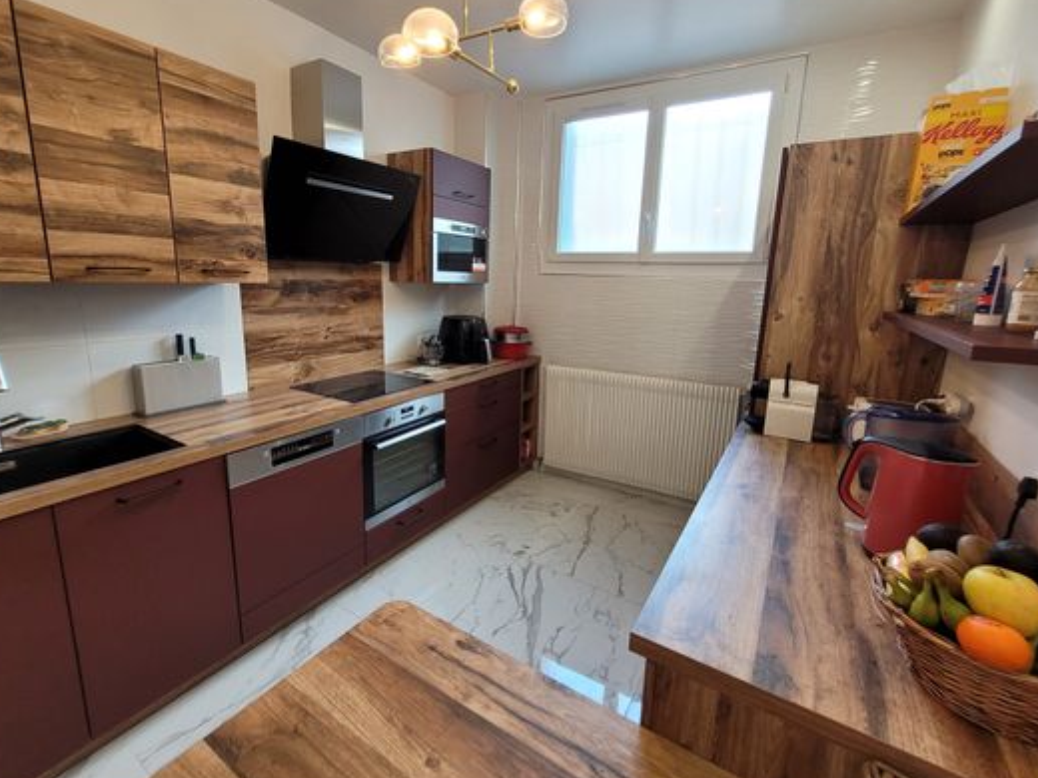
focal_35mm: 15
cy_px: 357
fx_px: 450
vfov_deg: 81.6
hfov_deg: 98.1
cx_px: 505
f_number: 2.2
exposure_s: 1/50
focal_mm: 1.74
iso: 125
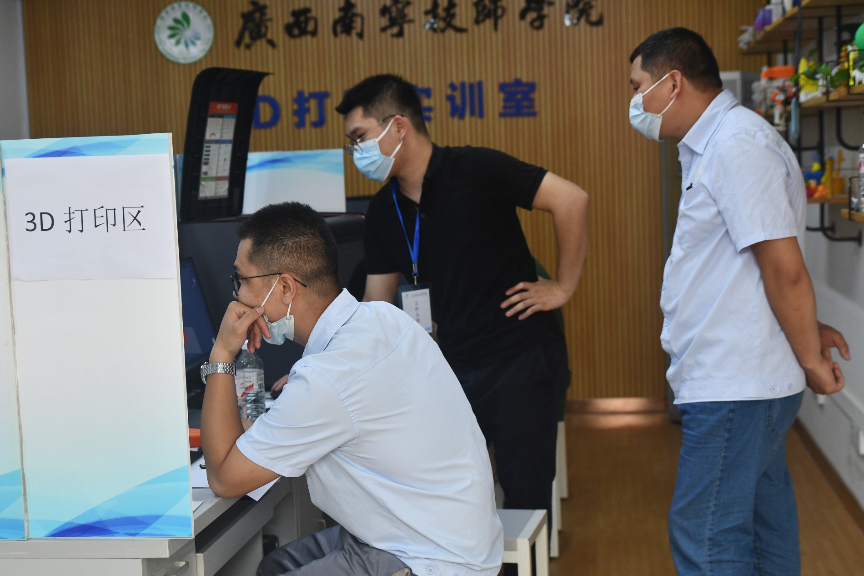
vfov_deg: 23.8
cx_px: 432
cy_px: 288
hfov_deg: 35.1
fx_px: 1368
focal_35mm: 57
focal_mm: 38
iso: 800
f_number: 2.8
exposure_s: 1/200
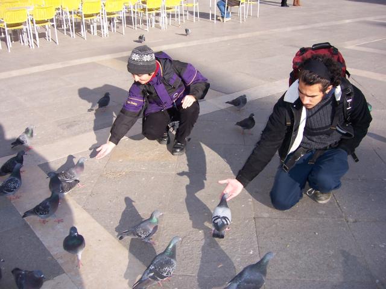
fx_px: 401
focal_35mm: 36
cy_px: 144
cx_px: 193
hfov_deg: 51.4
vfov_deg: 39.7
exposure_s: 1/750
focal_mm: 6
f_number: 3
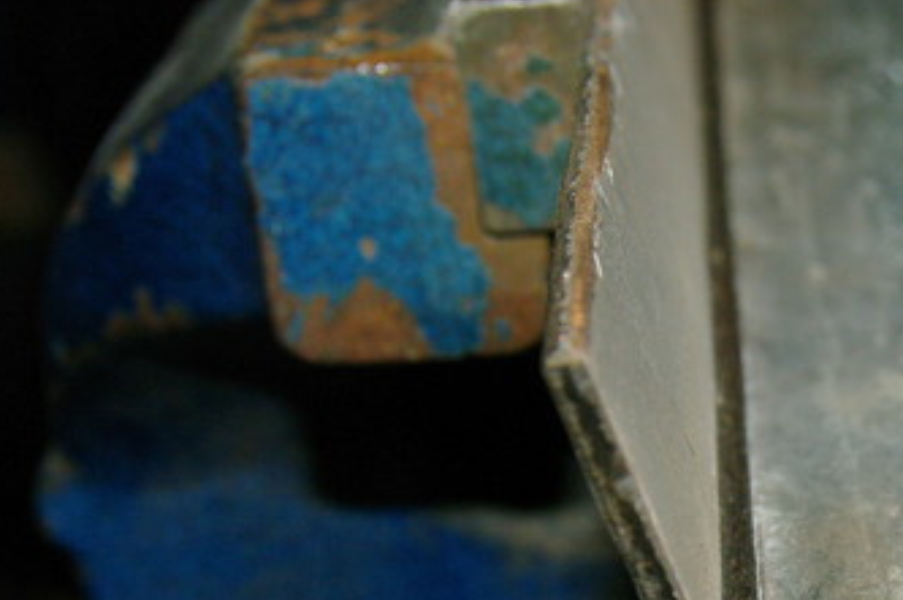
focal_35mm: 101
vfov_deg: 13.2
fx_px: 2530
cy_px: 673
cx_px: 982
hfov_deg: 19.4
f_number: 7.1
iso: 800
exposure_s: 1/50
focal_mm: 28
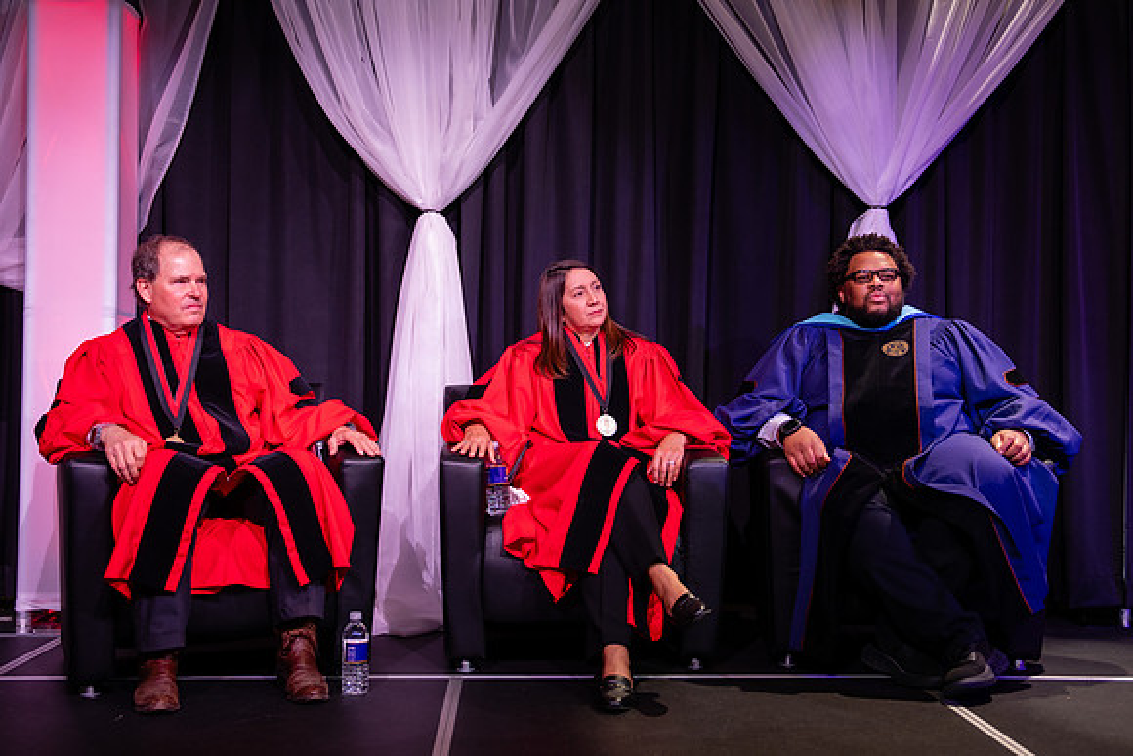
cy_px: 378
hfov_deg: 42.6
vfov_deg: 29.1
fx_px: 1454
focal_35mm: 46
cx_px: 575
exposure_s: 1/200
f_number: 2.8
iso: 320
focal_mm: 39
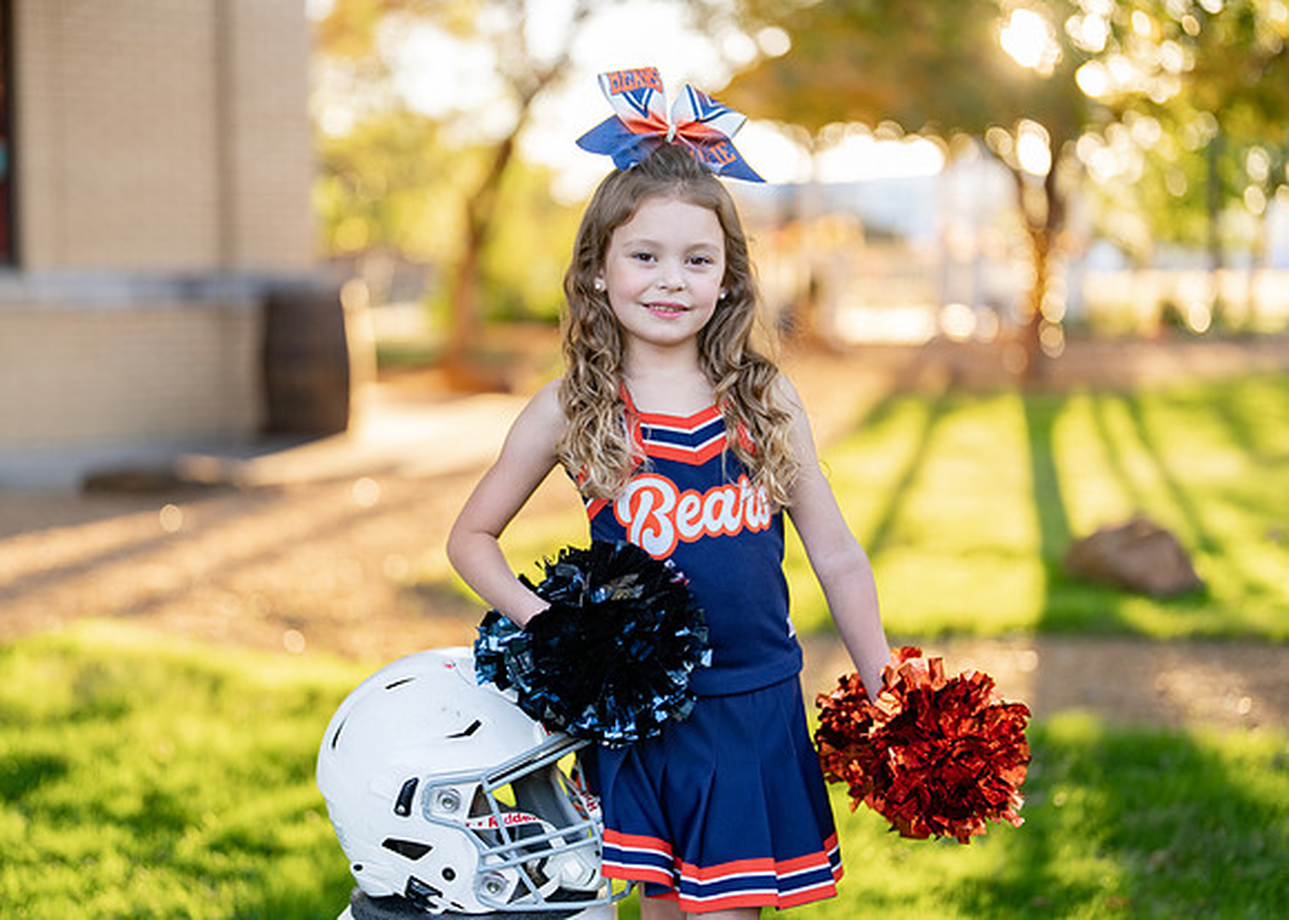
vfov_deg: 27.0
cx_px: 598
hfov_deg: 37.1
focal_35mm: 52
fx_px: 1918
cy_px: 460
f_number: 1.2
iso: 100
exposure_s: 1/400
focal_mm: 50
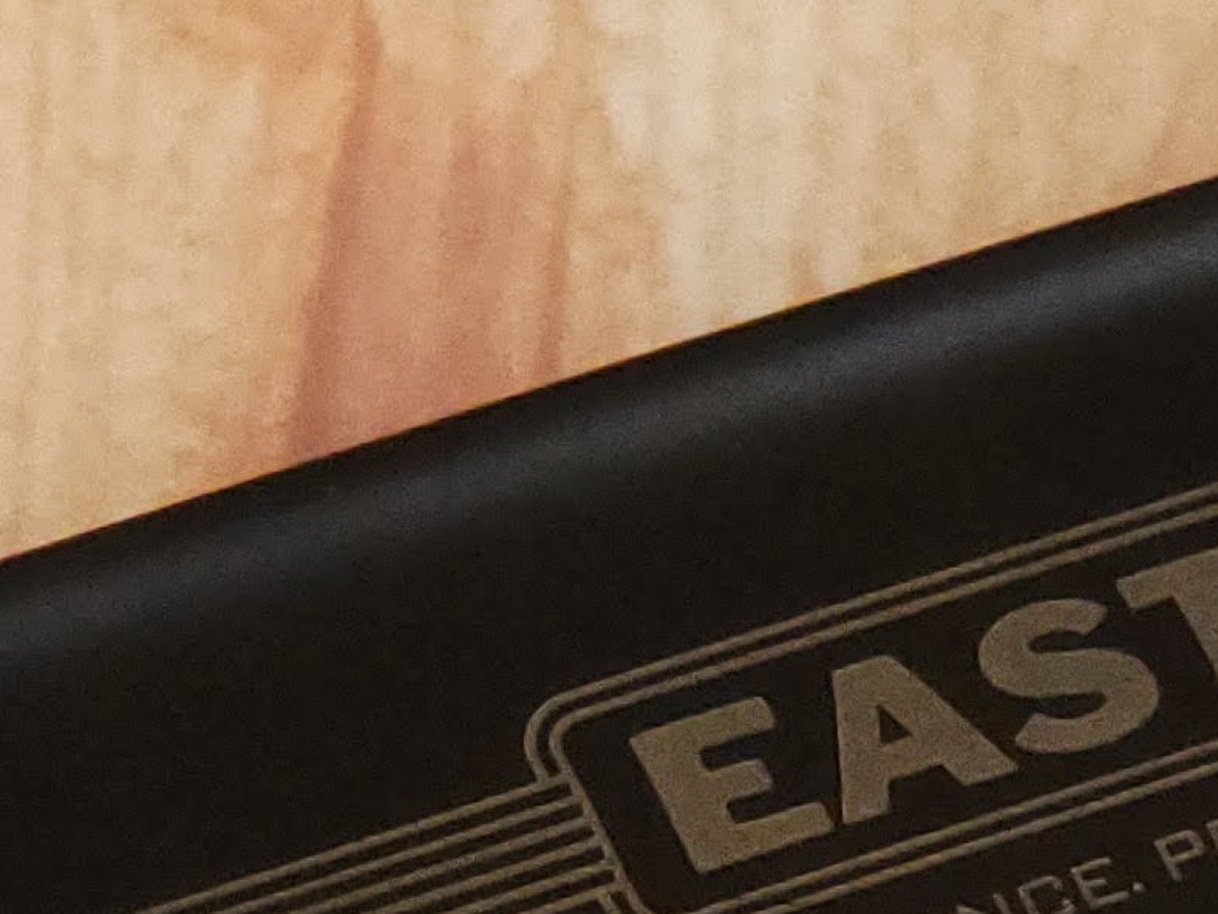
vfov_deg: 5.6
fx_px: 9289
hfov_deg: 7.5
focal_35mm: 264
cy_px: 787
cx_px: 991
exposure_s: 1/750
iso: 500
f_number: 2.4
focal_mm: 6
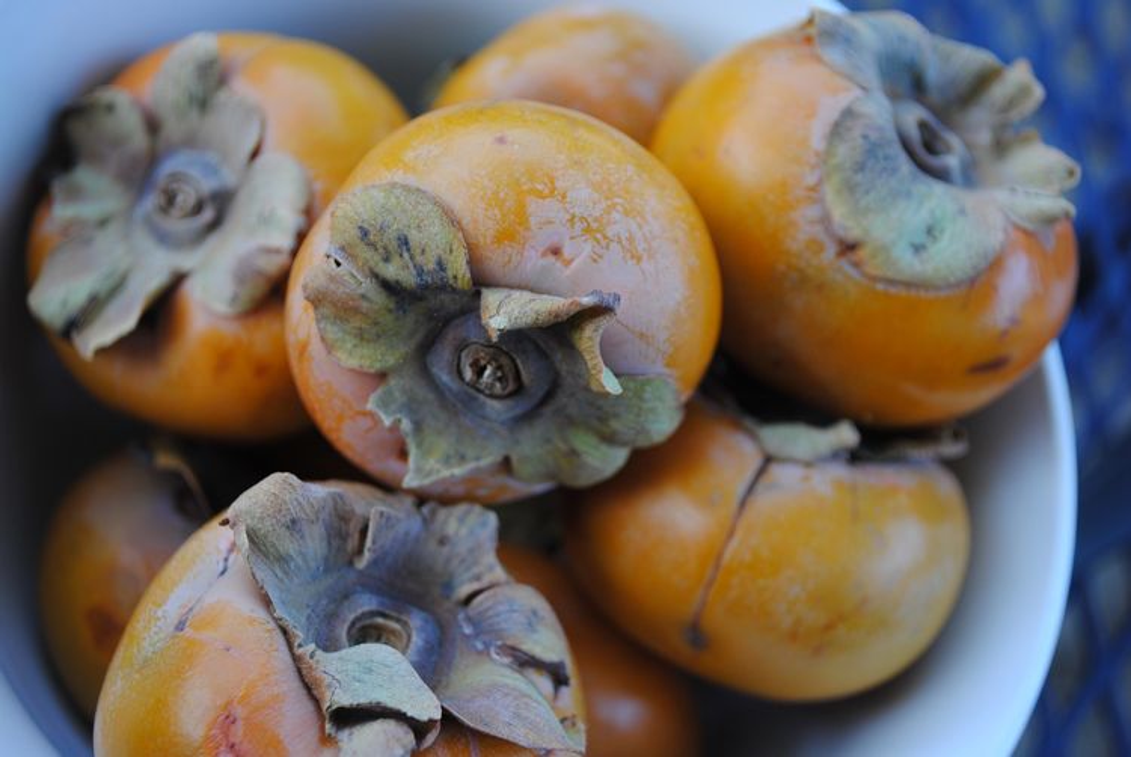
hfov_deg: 36.8
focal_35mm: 54
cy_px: 378
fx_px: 1698
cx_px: 566
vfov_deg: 25.1
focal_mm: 36
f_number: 5
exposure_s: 1/50
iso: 200
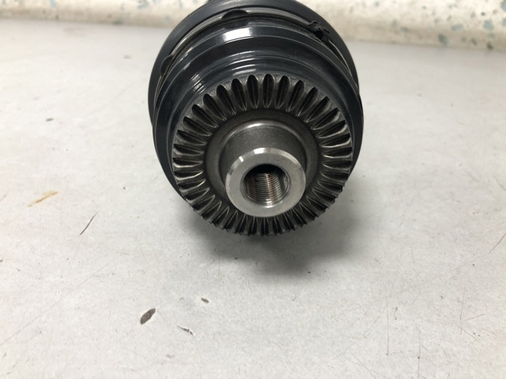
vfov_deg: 49.7
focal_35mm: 28
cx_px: 253
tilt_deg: -29.0
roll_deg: -0.8
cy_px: 190
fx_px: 409
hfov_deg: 63.4
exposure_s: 1/20
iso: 40
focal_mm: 4
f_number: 1.8
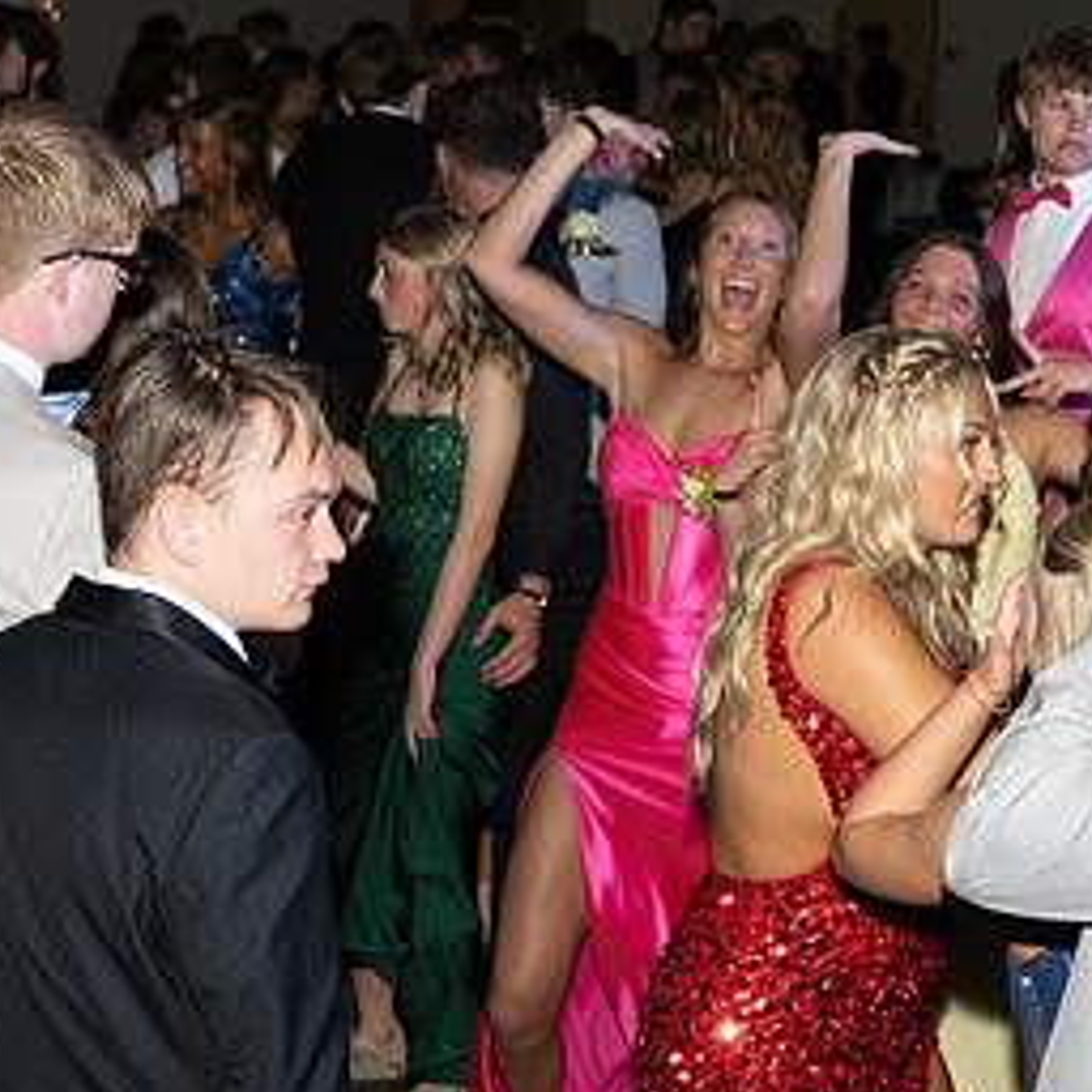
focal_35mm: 91
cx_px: 800
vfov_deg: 18.9
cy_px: 260
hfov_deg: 19.0
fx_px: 3248
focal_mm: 31
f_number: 4
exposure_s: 1/160
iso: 500
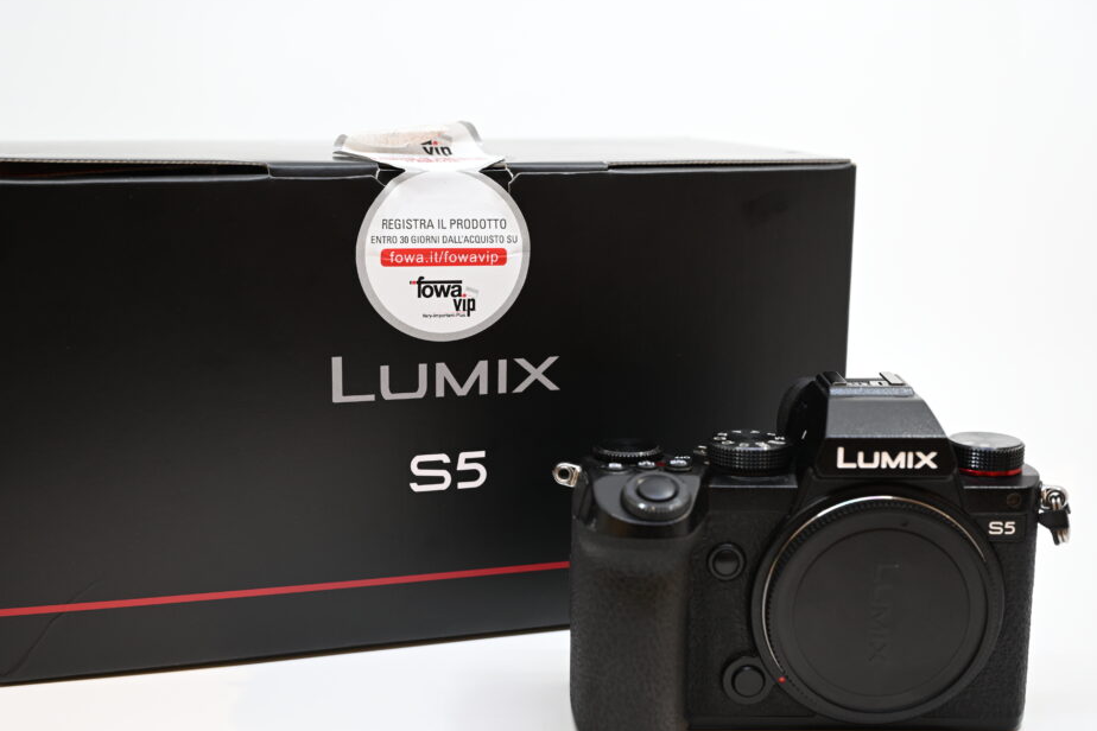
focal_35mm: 51
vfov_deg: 26.5
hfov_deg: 38.9
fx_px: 1554
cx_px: 503
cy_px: 387
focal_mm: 46
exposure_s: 1/125
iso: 640
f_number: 6.3
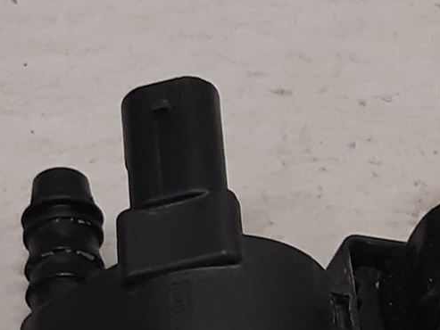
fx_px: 1373
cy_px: 356
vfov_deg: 13.5
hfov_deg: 18.1
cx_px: 342
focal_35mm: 108
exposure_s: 1/50
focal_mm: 3.93
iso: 100
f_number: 1.7
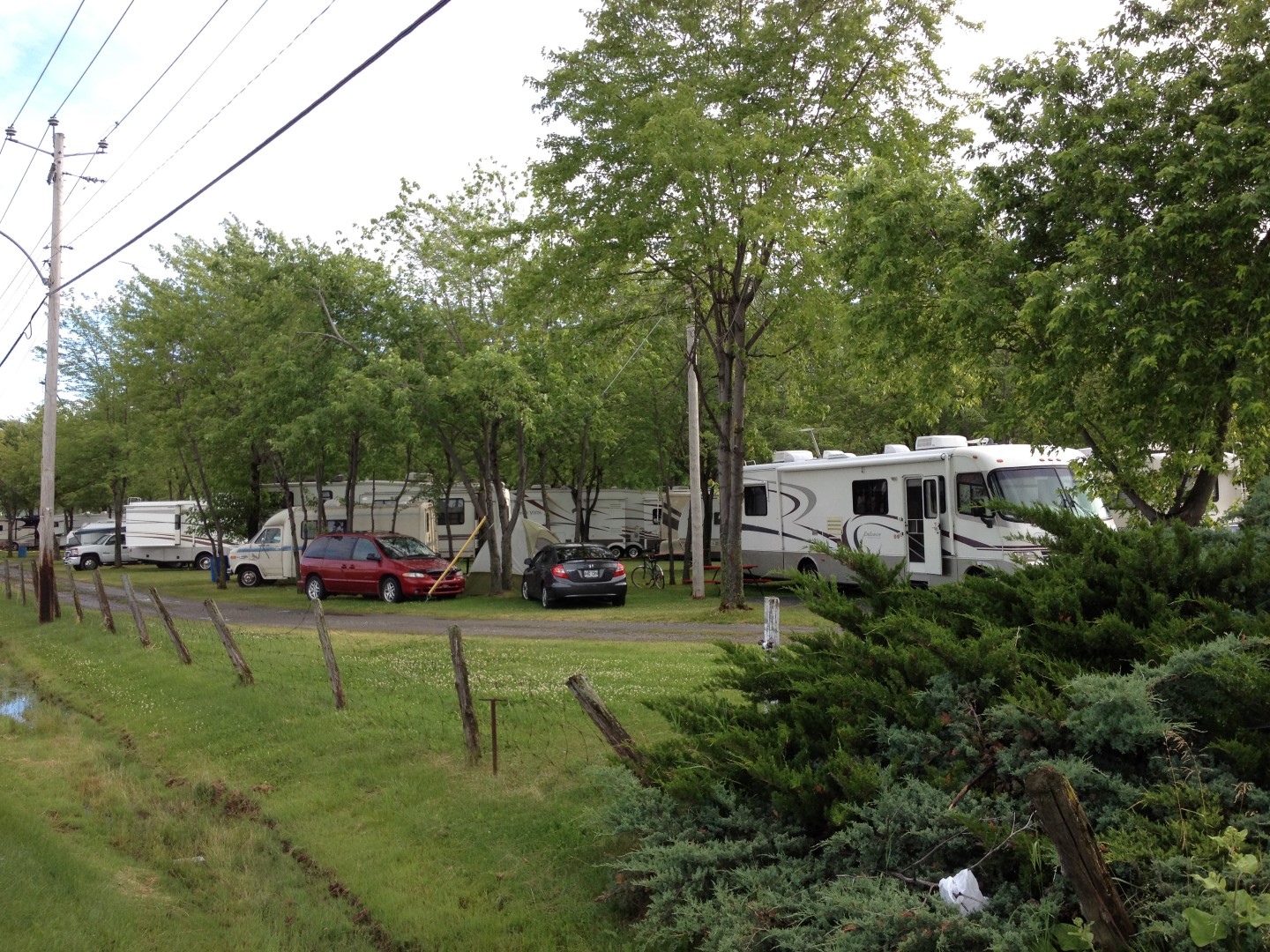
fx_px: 1284
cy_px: 476
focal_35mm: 35
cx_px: 635
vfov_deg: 40.7
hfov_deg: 52.6
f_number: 2.4
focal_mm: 4.28
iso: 64
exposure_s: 1/351
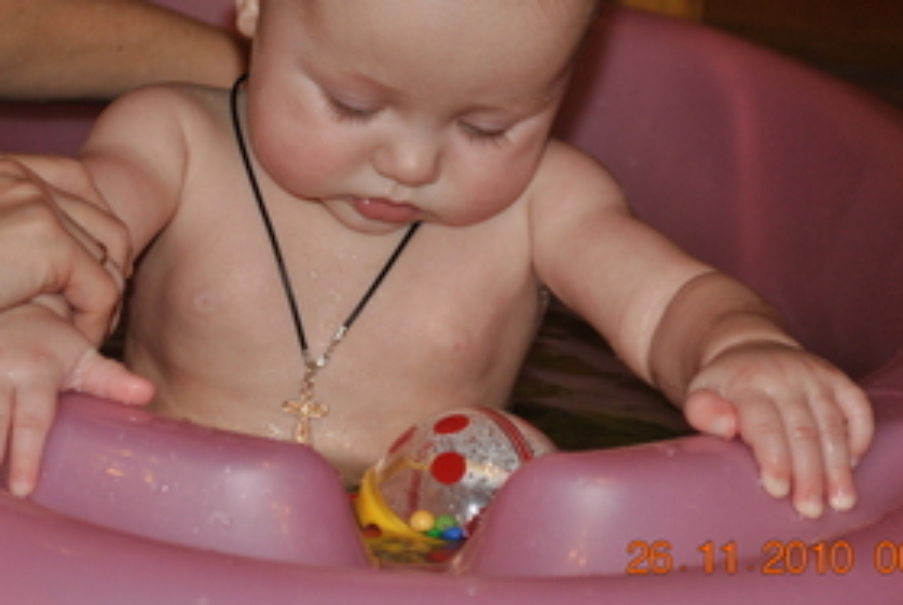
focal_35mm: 116
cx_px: 398
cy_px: 144
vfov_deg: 11.8
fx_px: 2914
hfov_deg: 17.6
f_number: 5.3
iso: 200
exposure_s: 1/60
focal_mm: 48
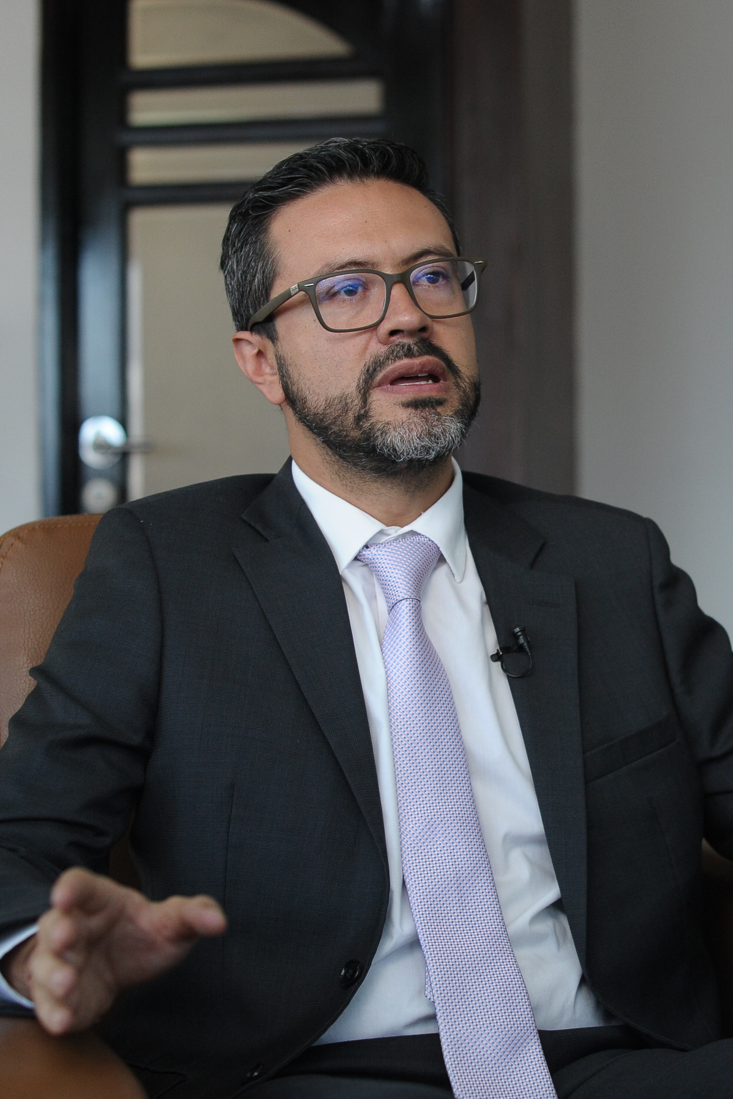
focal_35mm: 76
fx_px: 2320
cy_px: 547
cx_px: 509
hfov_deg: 17.9
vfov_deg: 26.6
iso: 2000
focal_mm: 50
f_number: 2.8
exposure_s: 1/1000
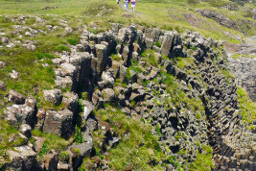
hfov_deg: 27.1
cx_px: 232
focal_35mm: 72
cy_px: 91
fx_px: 512
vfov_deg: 18.9
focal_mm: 16
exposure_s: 1/160
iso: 100
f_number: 10
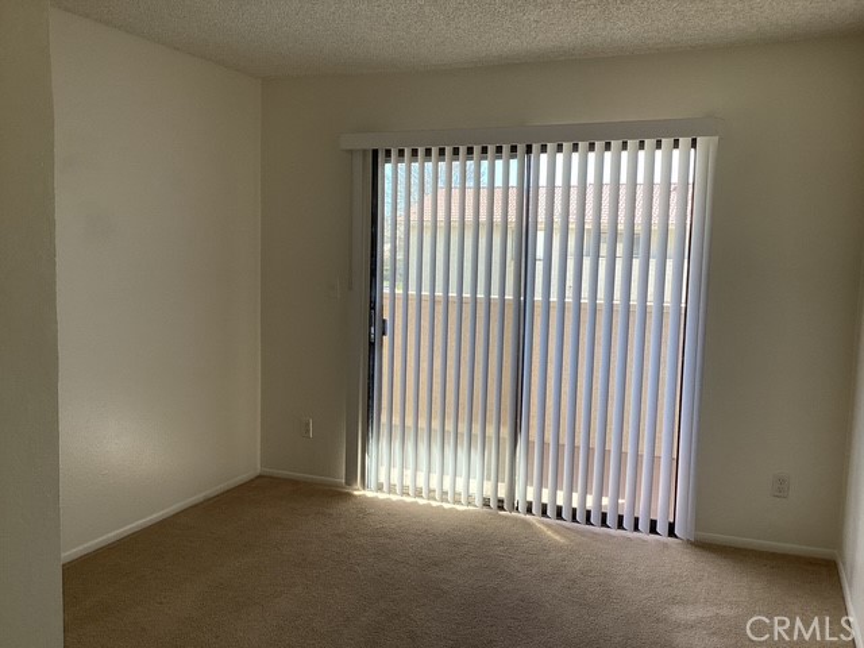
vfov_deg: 45.4
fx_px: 774
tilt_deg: -7.6
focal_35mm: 31
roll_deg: -0.5
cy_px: 324
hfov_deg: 58.4
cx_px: 432
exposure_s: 1/120
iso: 50
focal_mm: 3.3
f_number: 2.4
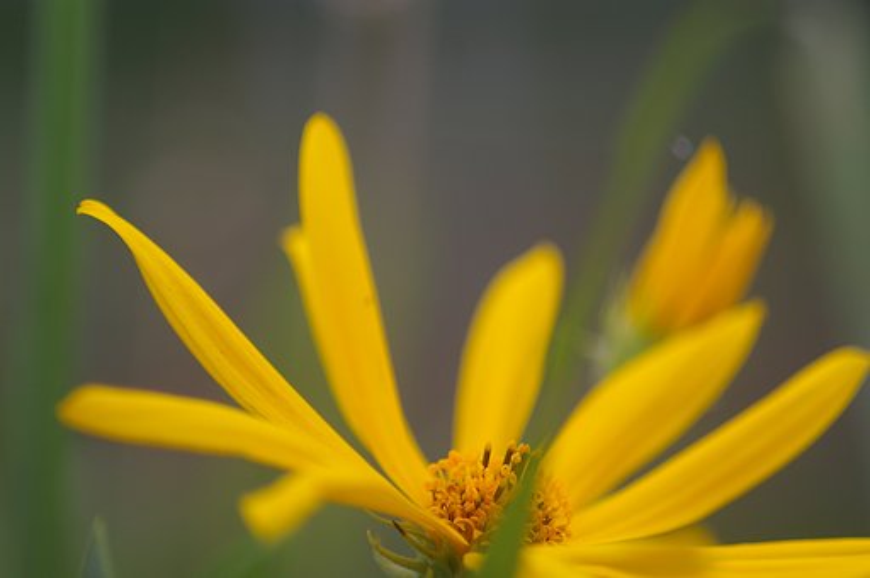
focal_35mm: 150
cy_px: 289
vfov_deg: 9.1
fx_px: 3620
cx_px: 435
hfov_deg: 13.7
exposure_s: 1/1500
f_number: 2.8
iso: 200
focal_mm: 100
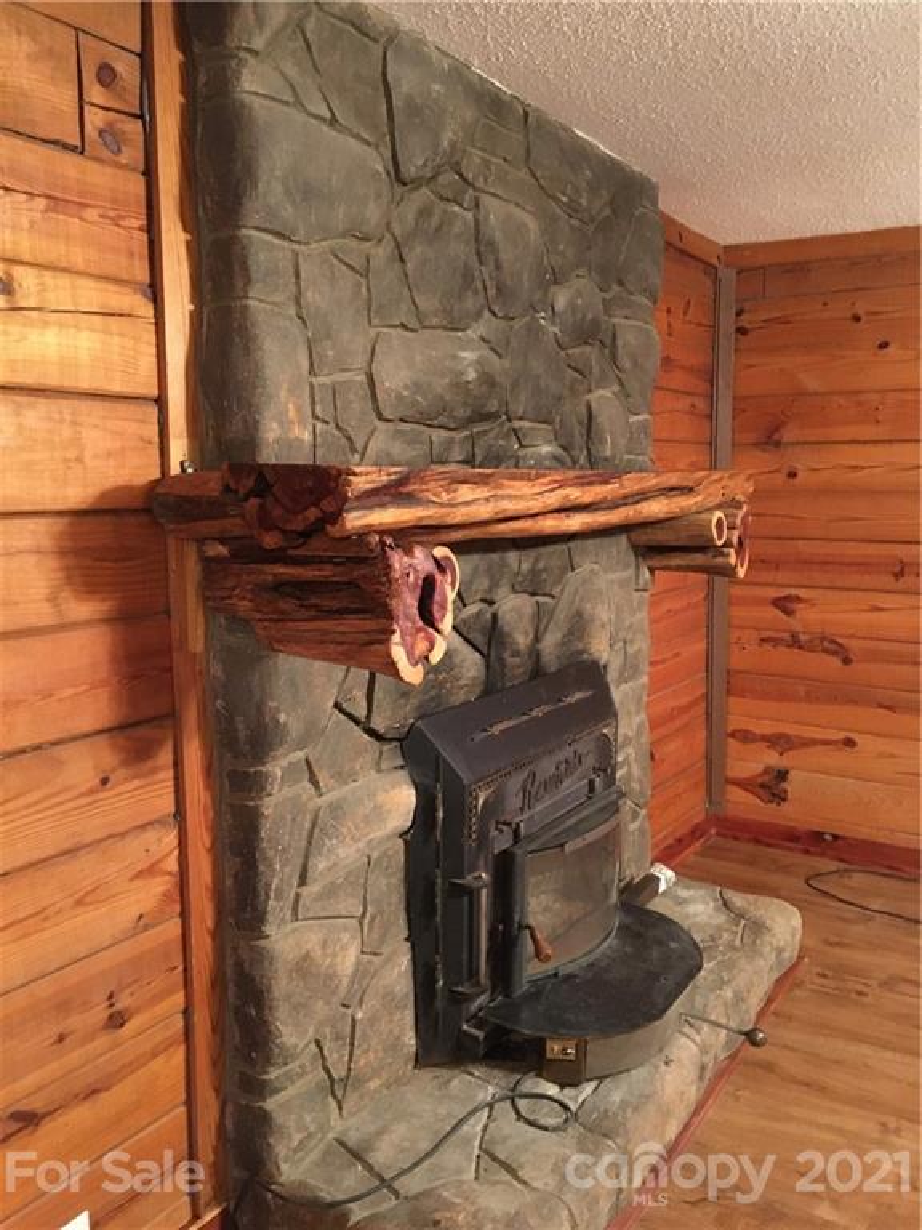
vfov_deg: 61.7
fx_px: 1030
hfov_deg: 48.2
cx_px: 461
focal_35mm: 29
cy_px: 615
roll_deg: -0.5
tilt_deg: -7.7
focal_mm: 4.15
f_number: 2.2
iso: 500
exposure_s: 1/15
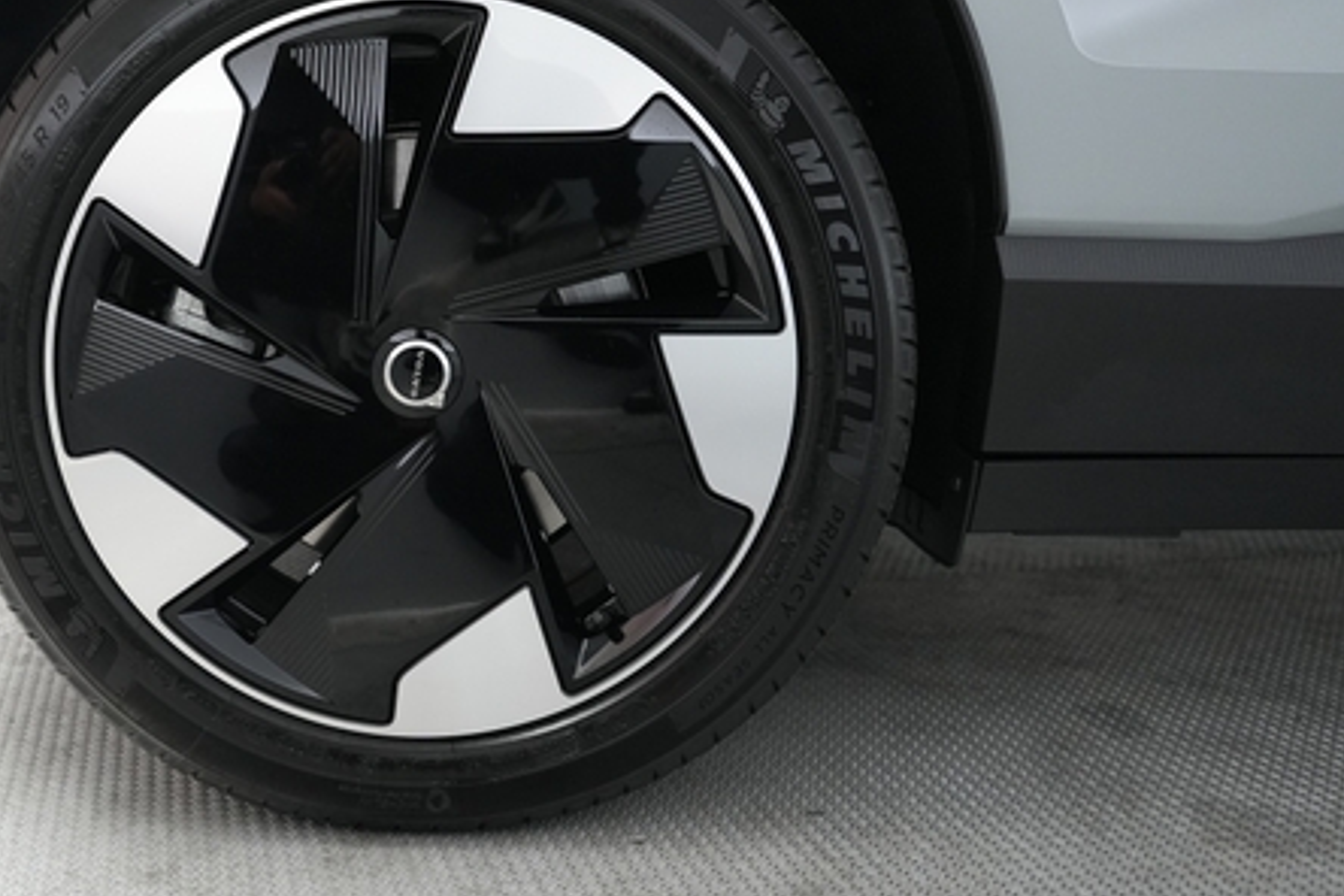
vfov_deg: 36.7
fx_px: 1344
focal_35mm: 36
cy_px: 354
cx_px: 406
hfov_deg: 51.7
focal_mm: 25
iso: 4000
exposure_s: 1/160
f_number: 2.8
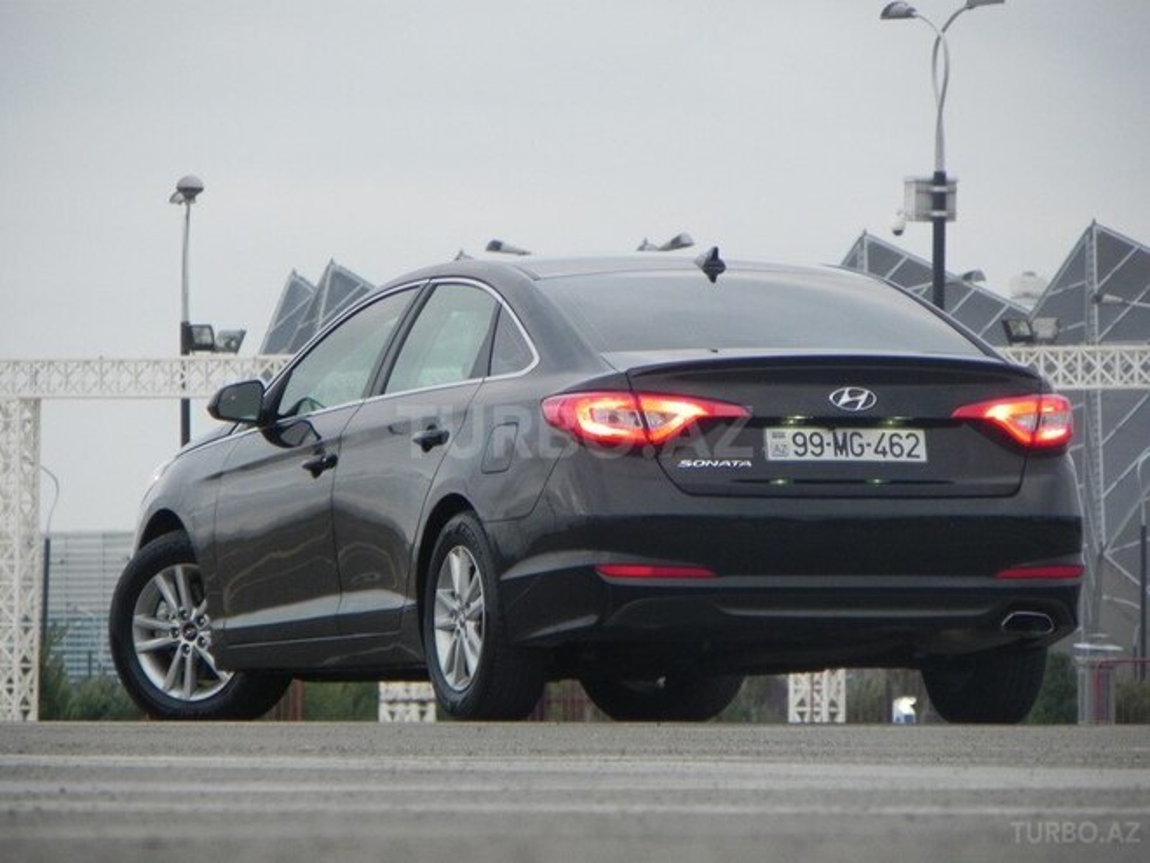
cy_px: 432
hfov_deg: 4.7
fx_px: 14119
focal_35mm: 425
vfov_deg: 3.5
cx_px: 575
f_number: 5
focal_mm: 75.7
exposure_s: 1/33.6
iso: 400
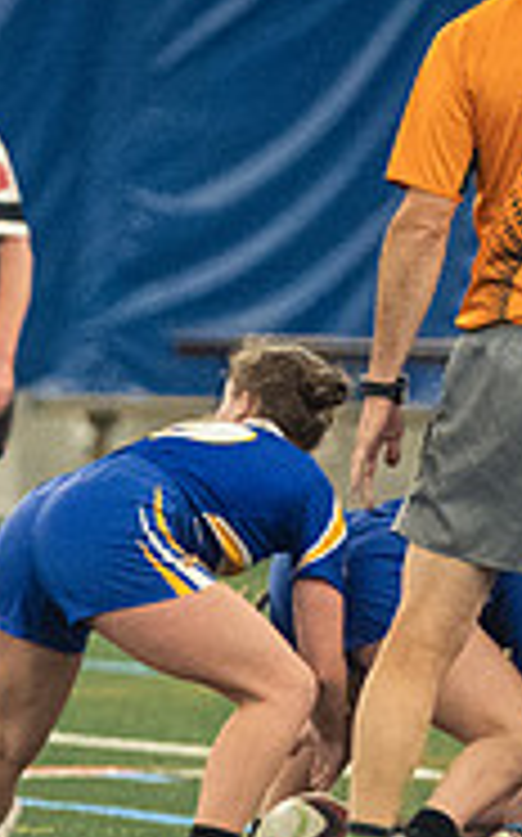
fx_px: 21749
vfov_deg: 2.2
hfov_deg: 1.4
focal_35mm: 954
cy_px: 729
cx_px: 166
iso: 10000
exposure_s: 1/500
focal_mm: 200
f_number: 2.8
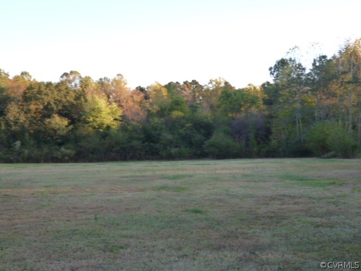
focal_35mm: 48
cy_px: 136
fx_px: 501
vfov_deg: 30.3
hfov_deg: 39.7
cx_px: 180
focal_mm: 8.6
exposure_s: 1/80
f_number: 4
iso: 160
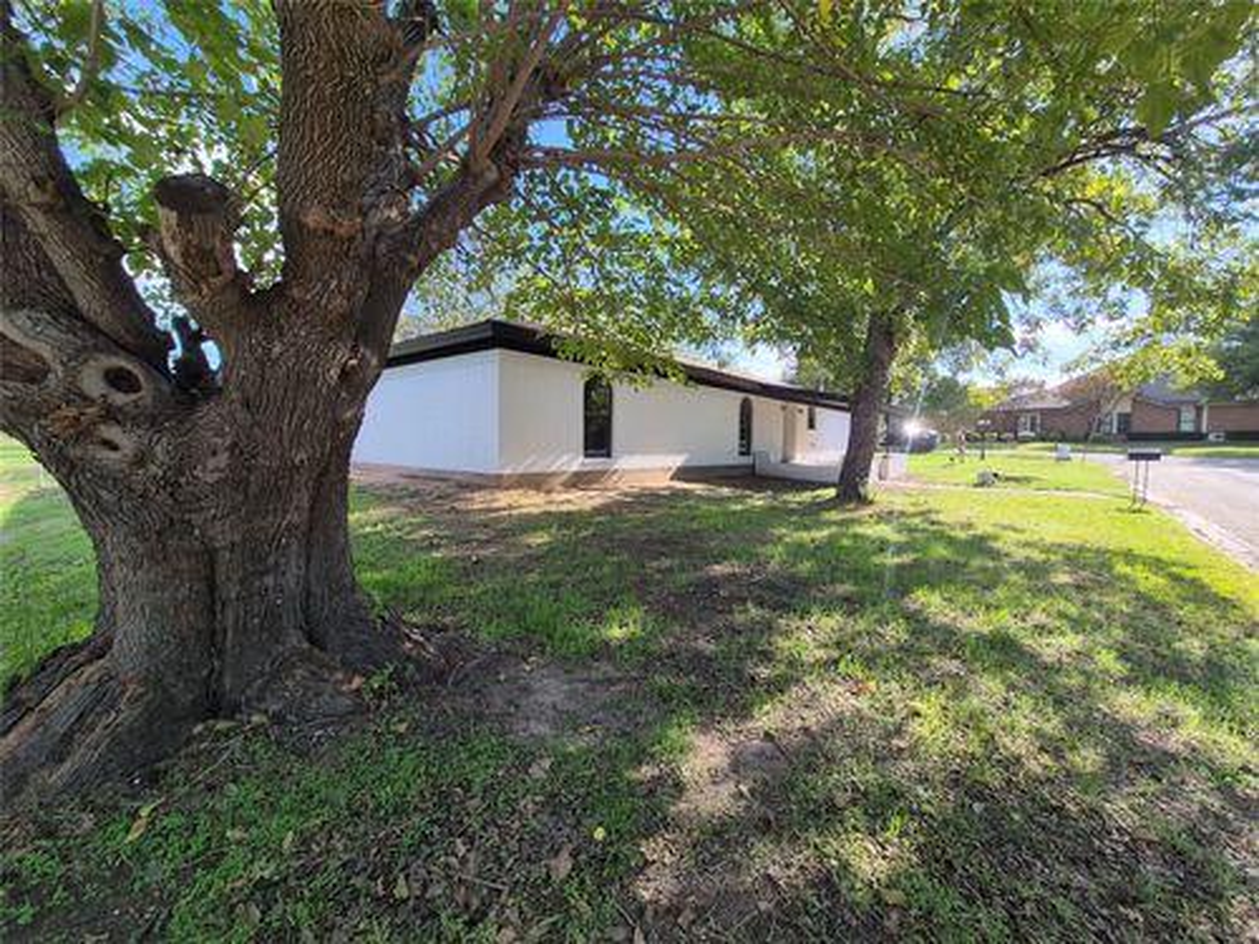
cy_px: 472
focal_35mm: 13
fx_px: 473
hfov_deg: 106.2
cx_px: 630
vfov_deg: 89.9
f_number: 2.2
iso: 40
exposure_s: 1/516
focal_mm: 1.74
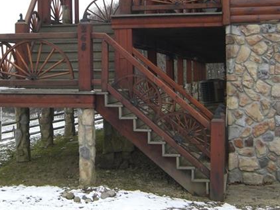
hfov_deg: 26.9
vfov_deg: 20.2
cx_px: 101
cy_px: 38
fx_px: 583
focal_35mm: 72
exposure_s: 1/200
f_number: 2.8
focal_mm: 7.9
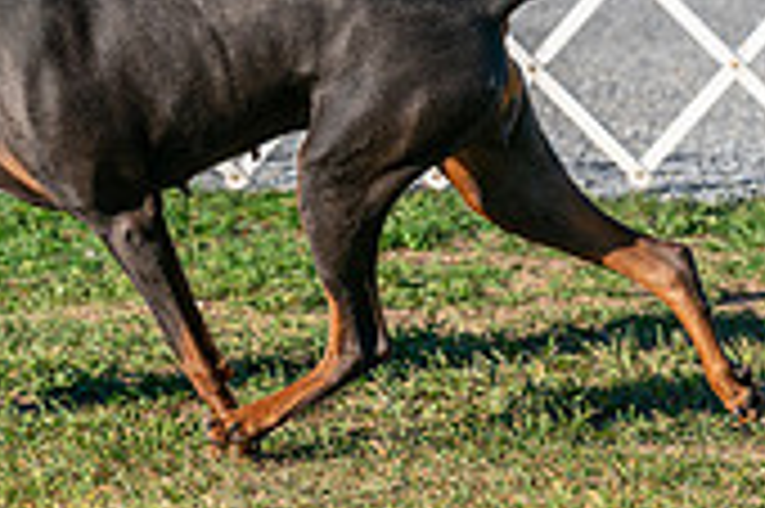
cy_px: -34
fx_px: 11167
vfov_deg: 2.6
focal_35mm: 526
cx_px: 180
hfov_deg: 3.9
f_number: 4.5
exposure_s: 1/1250
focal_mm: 154
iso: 200
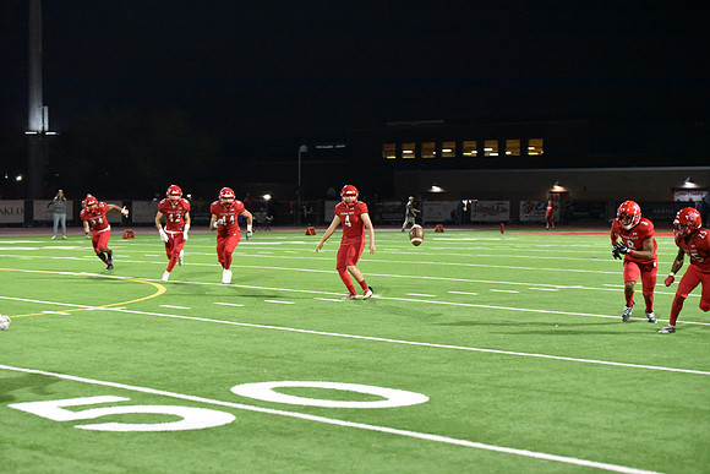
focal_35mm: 92
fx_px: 1815
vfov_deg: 14.9
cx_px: 355
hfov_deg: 22.1
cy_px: 237
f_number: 2.8
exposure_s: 1/1000
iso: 12800
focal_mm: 92
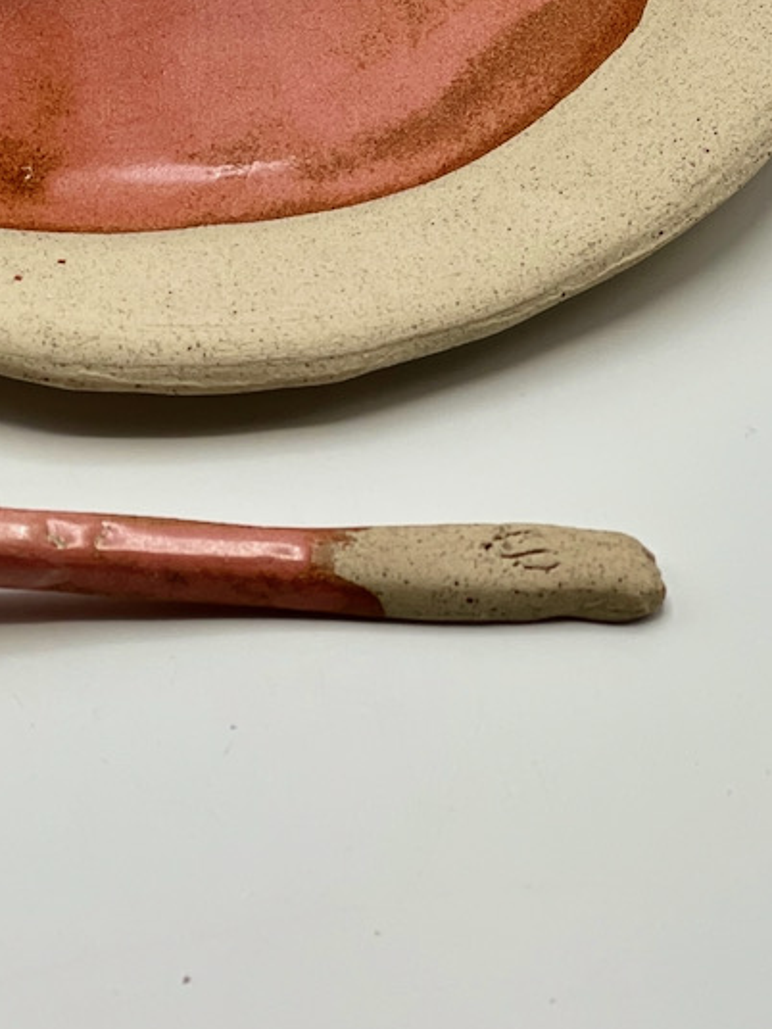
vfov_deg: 11.9
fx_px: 4847
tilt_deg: -45.8
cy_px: -104
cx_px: 69
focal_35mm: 163
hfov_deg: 9.1
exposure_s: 1/154
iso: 20
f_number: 2.2
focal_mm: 7.5
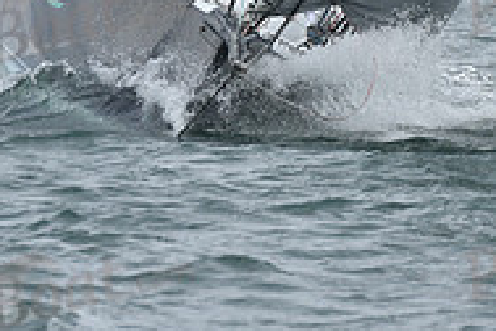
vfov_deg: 2.2
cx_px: 331
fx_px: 8459
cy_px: -133
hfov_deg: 3.4
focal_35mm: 614
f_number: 9
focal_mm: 200
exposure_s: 1/1000
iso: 320
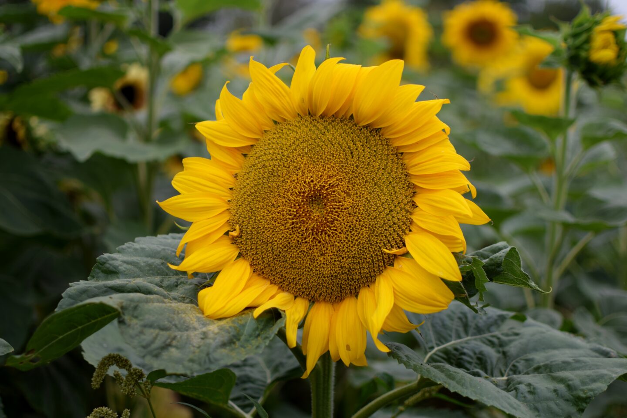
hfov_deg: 37.9
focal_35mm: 52
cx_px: 314
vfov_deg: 25.8
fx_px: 914
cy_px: 209
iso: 100
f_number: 1.8
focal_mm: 35
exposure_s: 1/1600
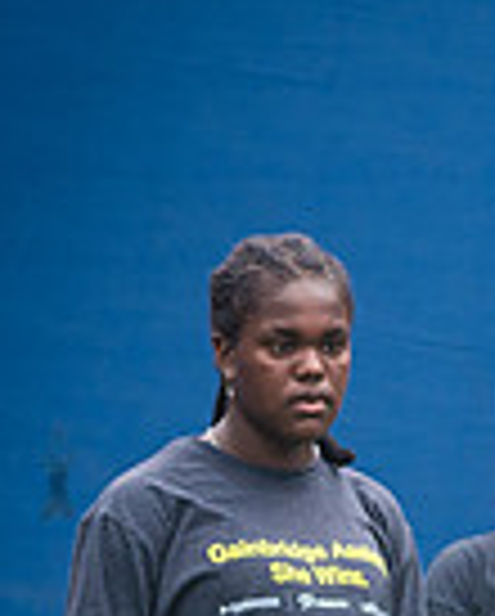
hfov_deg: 2.0
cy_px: 731
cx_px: 575
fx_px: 13868
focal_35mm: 759
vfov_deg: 2.5
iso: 200
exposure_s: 1/320
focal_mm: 145
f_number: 4.5
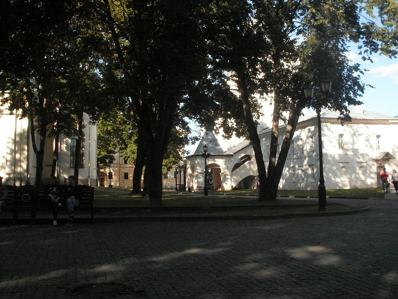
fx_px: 437
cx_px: 199
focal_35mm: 38
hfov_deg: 49.0
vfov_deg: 37.7
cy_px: 150
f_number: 8.4
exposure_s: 1/350
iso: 400
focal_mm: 6.3
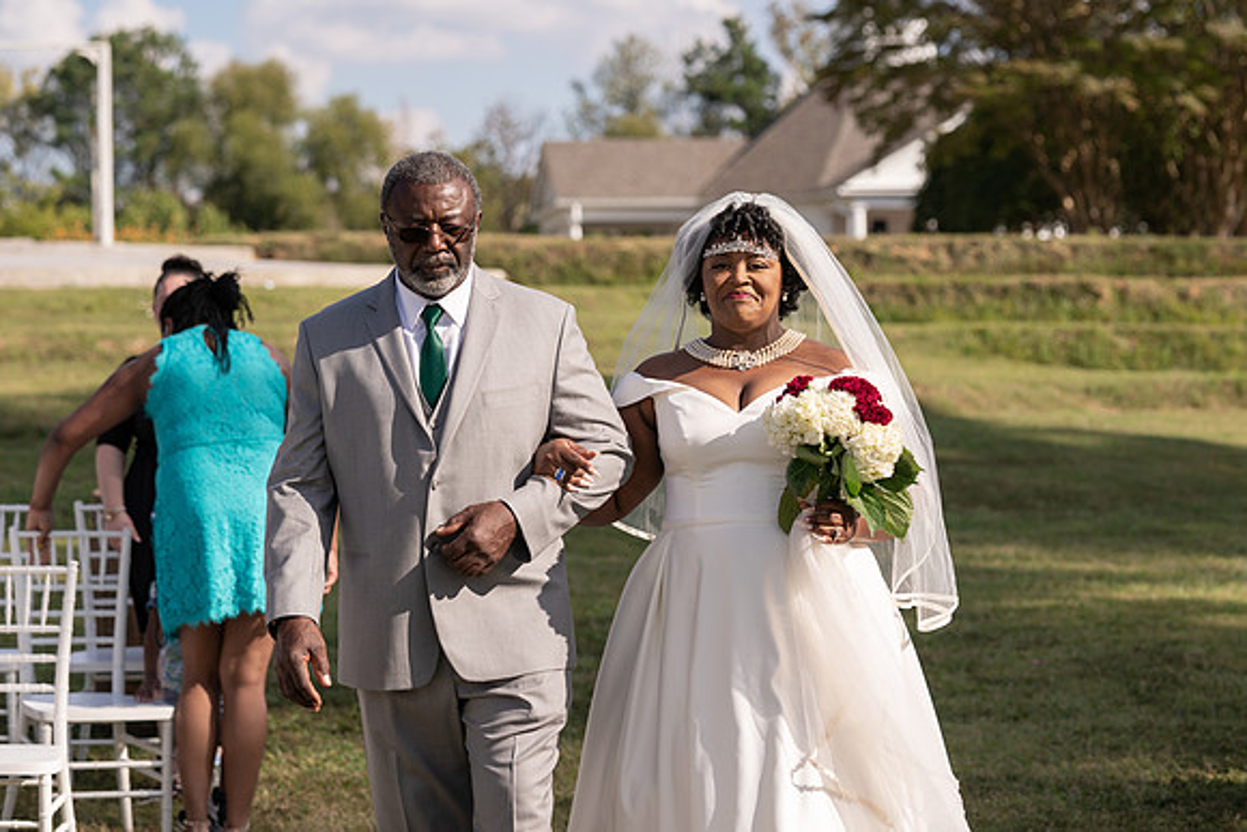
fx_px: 3132
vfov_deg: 15.1
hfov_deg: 22.5
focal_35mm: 90
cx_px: 647
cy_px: 400
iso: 100
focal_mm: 87
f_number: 4
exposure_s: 1/1000
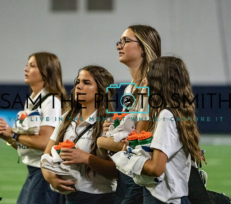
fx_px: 2765
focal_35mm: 388
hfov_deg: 4.8
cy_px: 91
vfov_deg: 4.2
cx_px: 92
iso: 10000
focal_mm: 294
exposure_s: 1/1250
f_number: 5.6
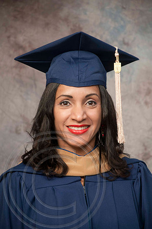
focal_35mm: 158
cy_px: 114
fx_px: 1000
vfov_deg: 13.1
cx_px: 76
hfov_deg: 8.7
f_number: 5.6
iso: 200
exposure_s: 1/125
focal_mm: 105
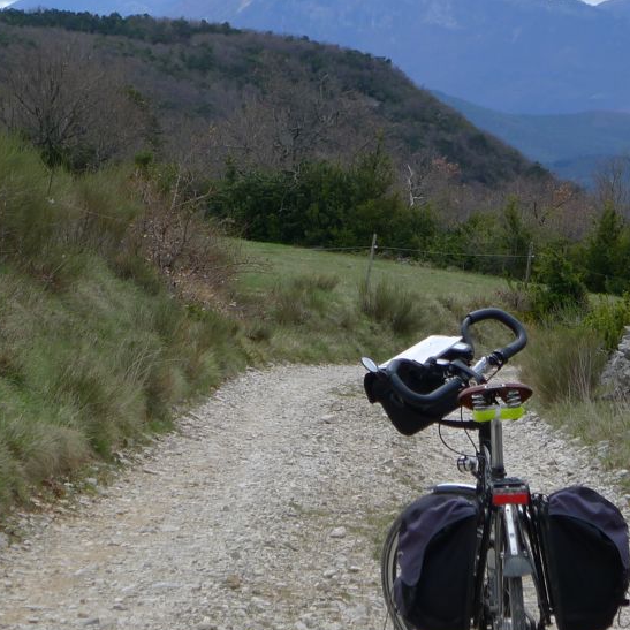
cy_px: 250
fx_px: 3686
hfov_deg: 9.8
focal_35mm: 179
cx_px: 374
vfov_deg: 9.8
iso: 80
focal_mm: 19.2
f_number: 4
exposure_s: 1/500
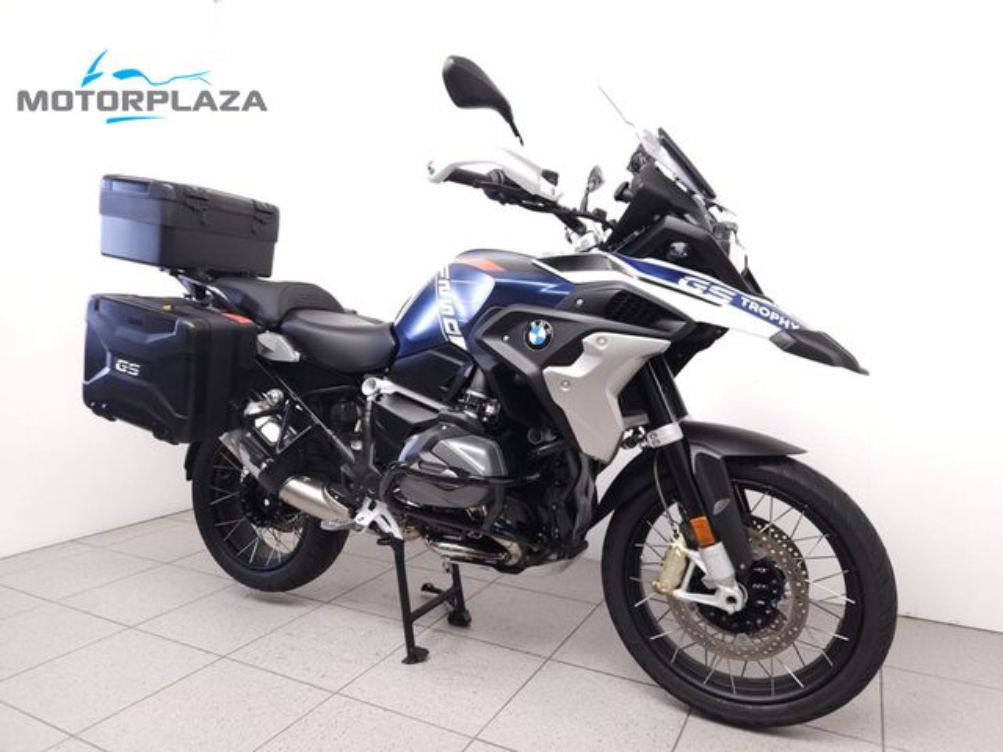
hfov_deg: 73.9
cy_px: 376
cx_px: 502
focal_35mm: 23
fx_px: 666
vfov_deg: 58.9
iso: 100
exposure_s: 1/30
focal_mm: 5.4
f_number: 1.8
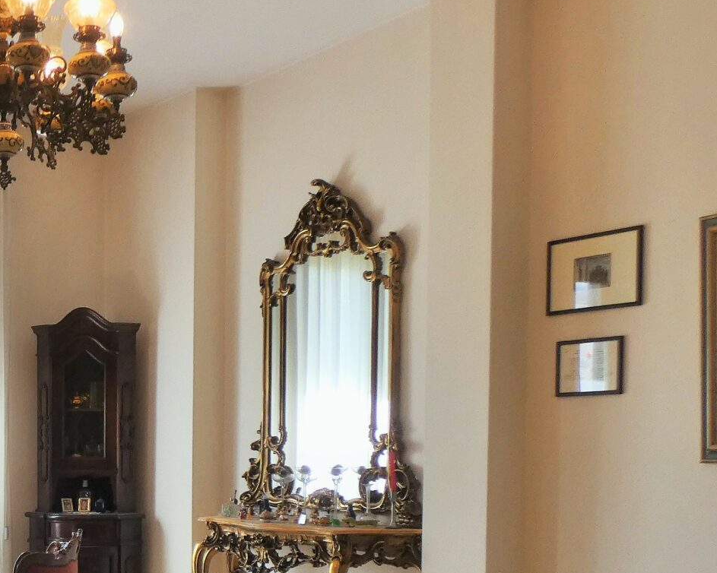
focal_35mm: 53
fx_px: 1124
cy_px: 511
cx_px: -62
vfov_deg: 27.6
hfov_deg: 31.6
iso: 80
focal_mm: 3.6
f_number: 2.8
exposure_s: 1/60
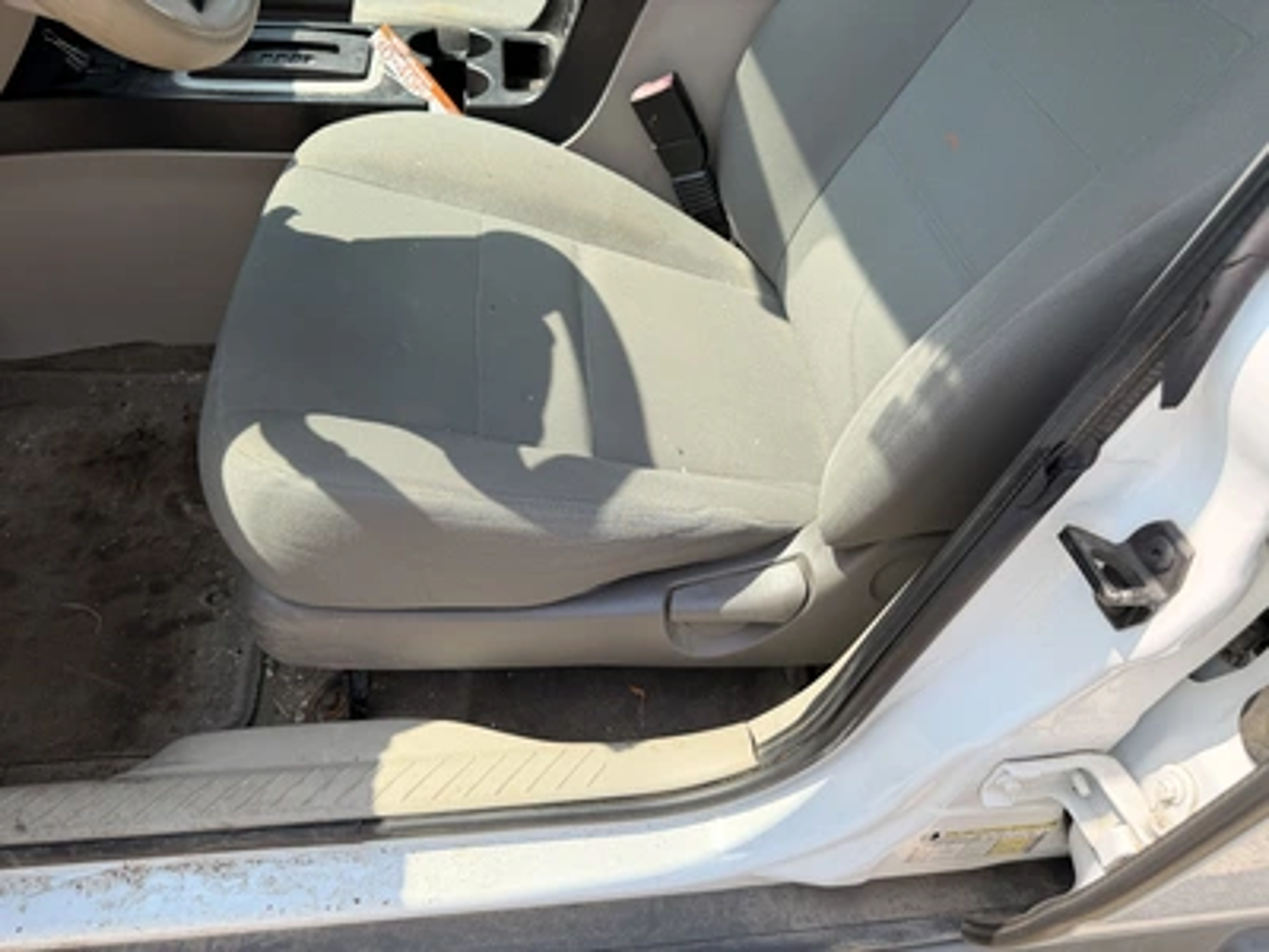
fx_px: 880
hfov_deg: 71.6
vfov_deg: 56.8
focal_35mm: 24
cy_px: 476
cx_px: 634
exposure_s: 1/1156
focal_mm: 6.76
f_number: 1.78
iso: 80
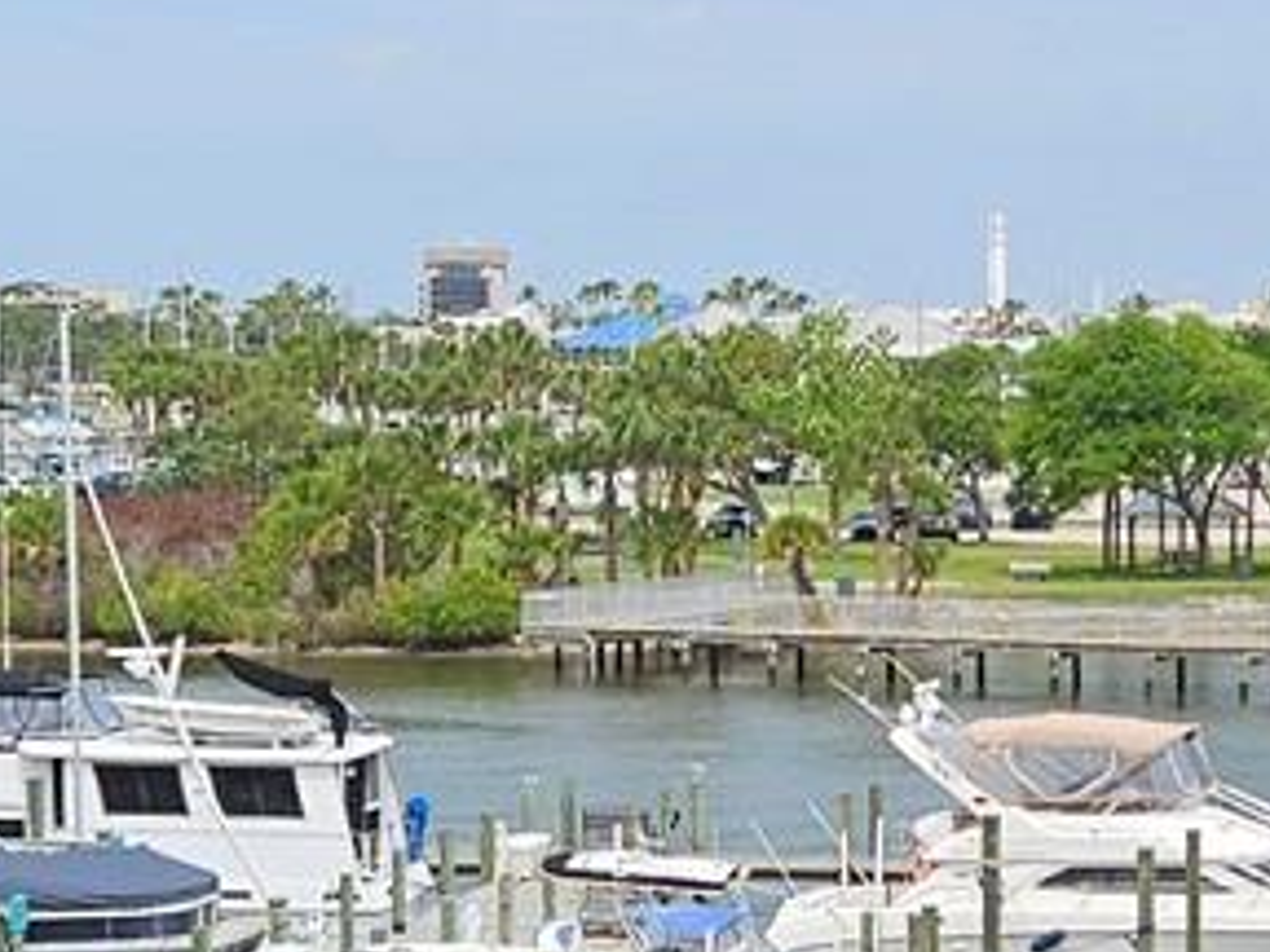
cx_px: 939
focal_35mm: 128
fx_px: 4696
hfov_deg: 15.3
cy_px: 547
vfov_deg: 11.6
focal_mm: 5.4
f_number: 1.8
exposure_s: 1/2192
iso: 25
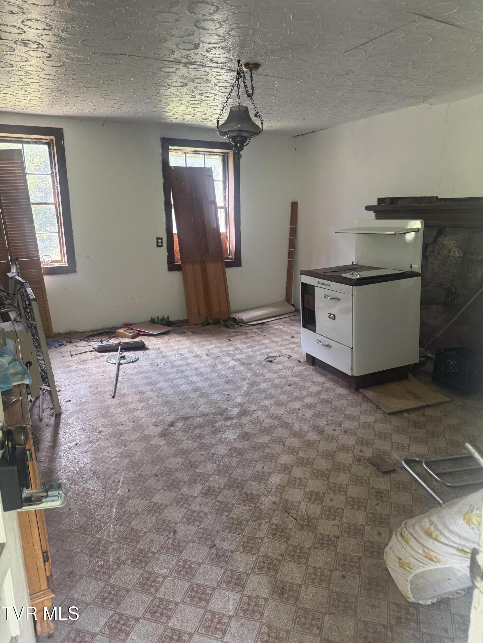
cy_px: 322
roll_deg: +0.6
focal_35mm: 24
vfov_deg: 71.6
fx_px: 446
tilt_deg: -13.5
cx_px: 242
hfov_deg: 56.8
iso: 200
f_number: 1.78
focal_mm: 6.76
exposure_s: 1/65
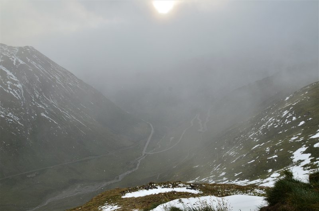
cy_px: 106
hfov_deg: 67.5
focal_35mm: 27
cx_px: 160
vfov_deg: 47.7
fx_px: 239
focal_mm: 18
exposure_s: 1/100
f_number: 9
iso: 320
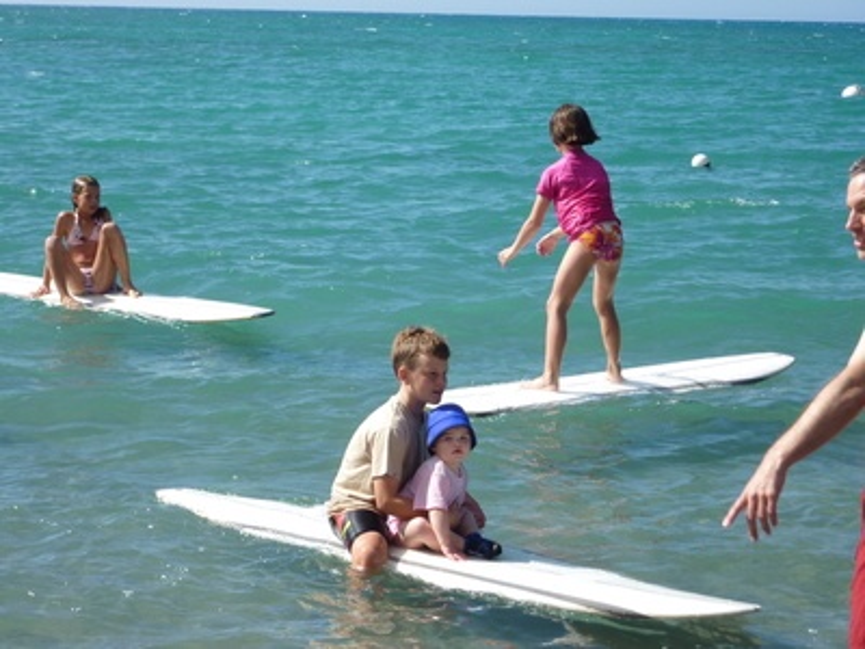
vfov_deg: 16.4
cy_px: 324
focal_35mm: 90
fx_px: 2249
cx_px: 432
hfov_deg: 21.8
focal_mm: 14.7
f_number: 4.3
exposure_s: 1/500
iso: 80
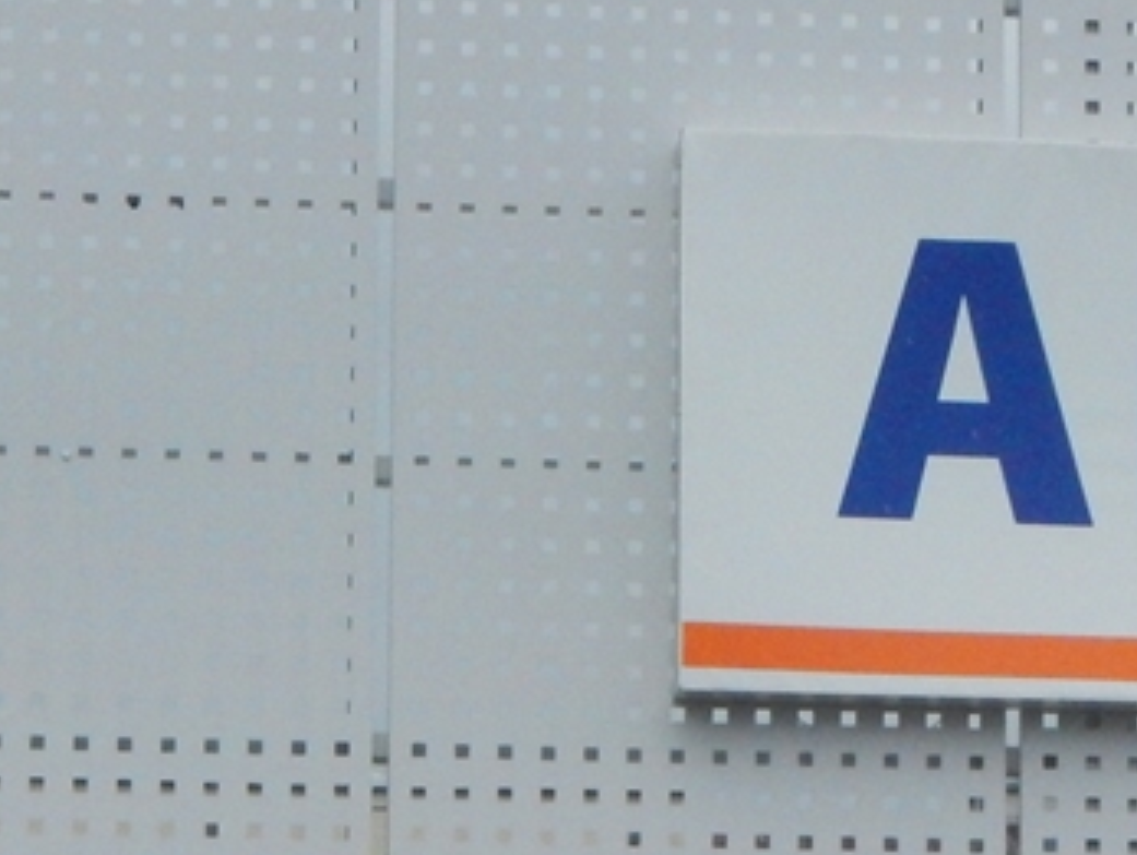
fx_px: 10883
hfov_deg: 6.0
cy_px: 711
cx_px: 1268
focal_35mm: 331
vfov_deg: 4.5
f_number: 9.2
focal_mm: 20.5
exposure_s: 1/1500
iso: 800
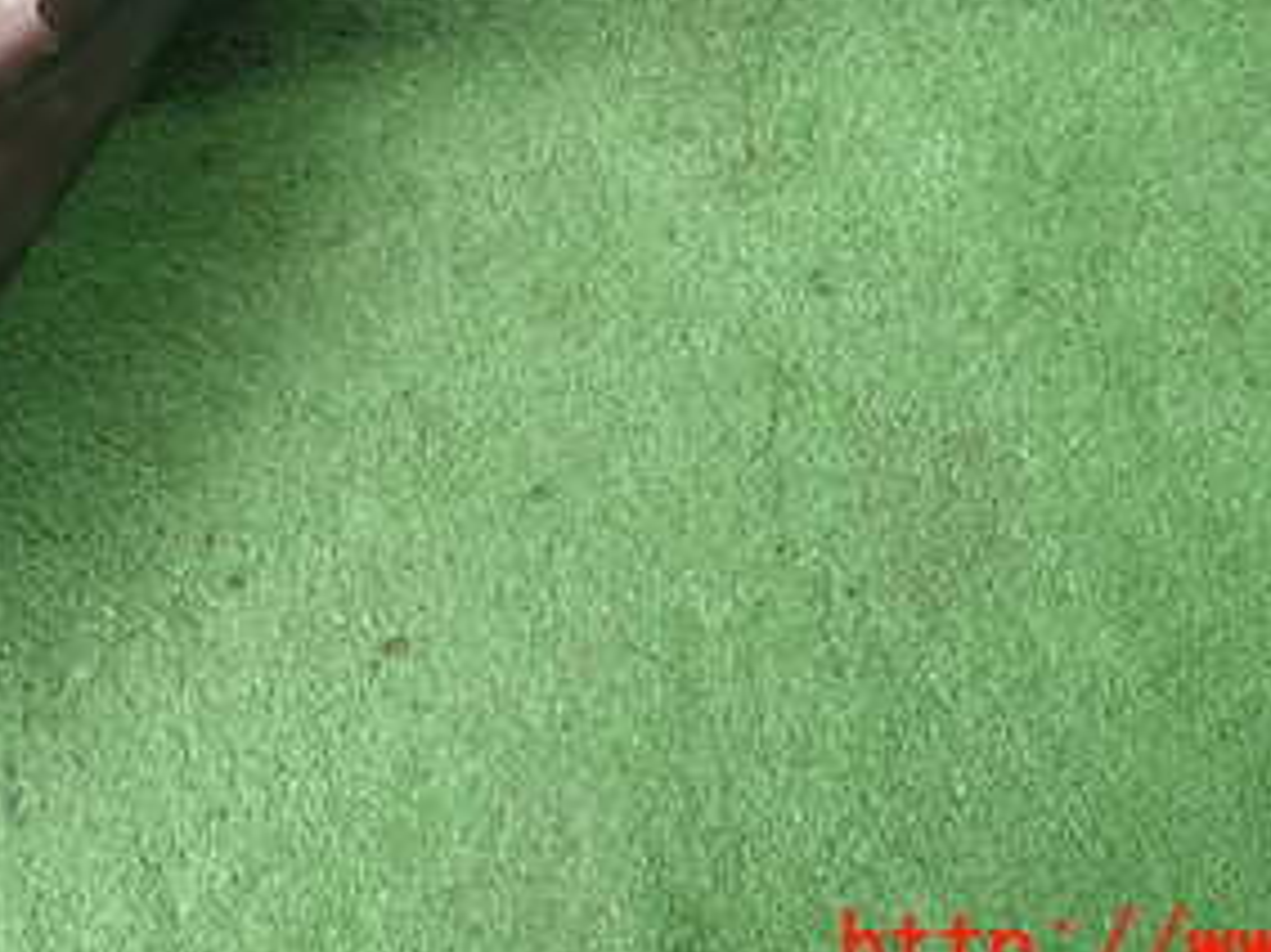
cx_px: 508
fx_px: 1945
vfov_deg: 26.1
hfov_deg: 36.1
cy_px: 0
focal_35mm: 53
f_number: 2
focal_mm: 4.5
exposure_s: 1/60
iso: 125
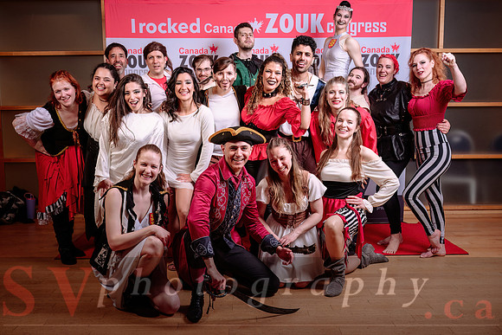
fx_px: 527
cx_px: 247
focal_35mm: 38
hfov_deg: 51.0
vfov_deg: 35.3
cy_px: 178
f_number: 5.6
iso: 100
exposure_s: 1/125
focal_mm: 34.5
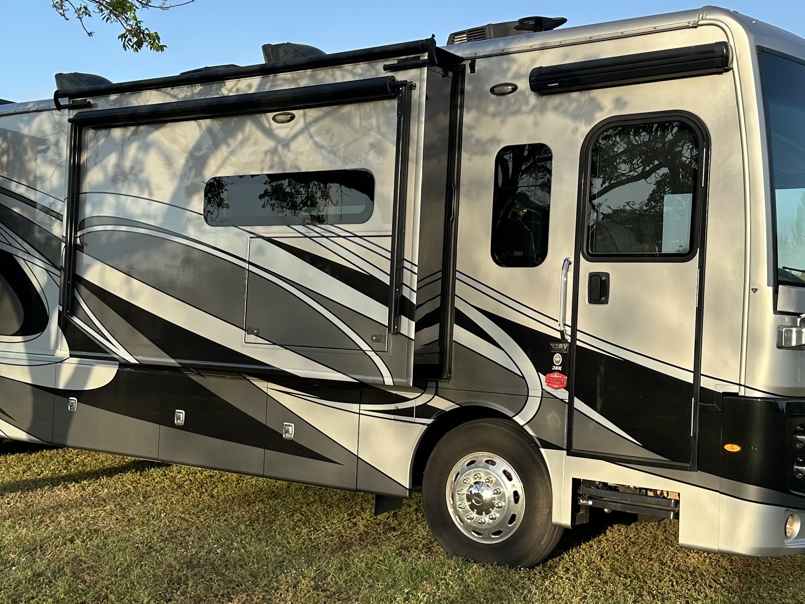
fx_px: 1070
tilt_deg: +0.6
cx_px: 371
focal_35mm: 46
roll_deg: -1.5
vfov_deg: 31.5
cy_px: 313
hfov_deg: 41.2
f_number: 1.78
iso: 80
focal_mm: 6.86
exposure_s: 1/1639
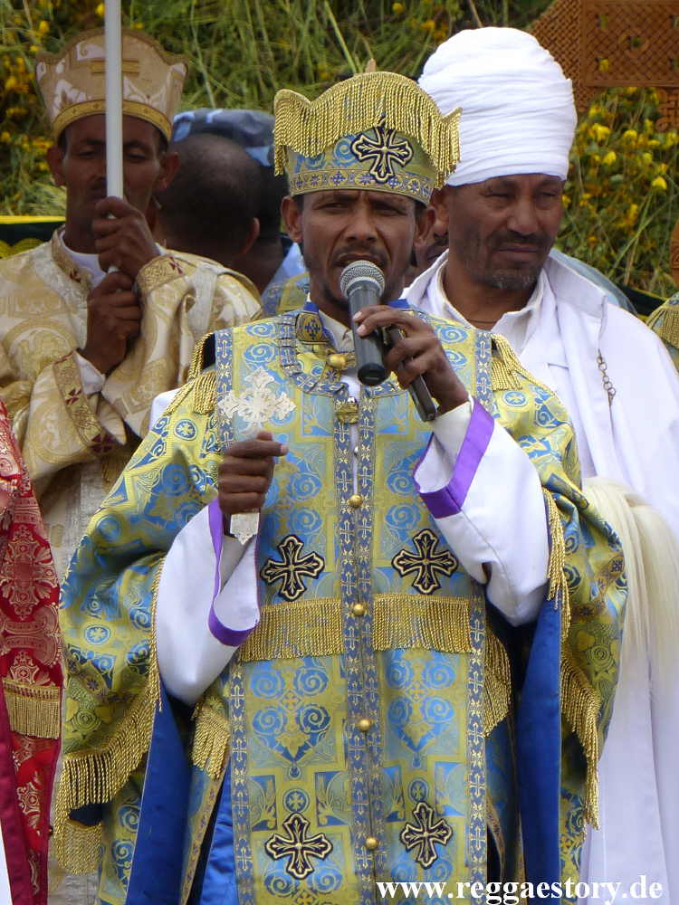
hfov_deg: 4.2
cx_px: 340
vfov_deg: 5.6
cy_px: 452
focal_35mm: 352
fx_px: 9206
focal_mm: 63.4
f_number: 4
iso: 100
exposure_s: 1/800
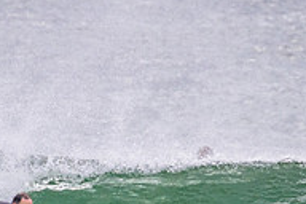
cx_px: 139
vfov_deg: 0.6
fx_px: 20500
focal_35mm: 2412
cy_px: 264
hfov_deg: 0.9
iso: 2500
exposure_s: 1/2000
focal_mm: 800
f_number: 11
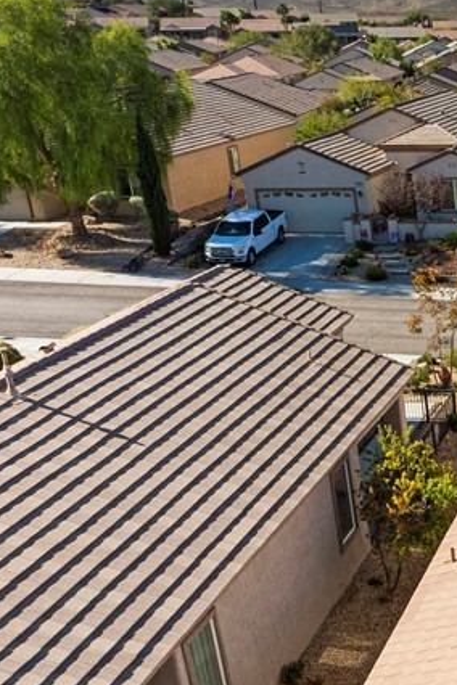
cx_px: 734
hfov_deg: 19.1
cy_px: 532
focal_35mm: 60
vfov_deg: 32.6
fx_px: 1142
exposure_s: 1/120
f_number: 2.8
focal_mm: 12.29
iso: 120
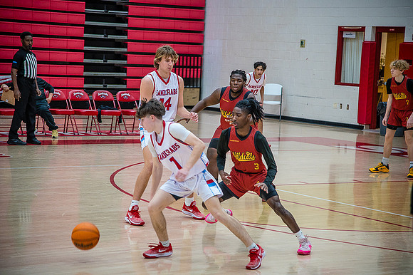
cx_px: 206
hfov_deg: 18.3
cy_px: 138
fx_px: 1284
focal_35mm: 112
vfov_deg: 12.2
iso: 2000
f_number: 4
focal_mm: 112
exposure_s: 1/320
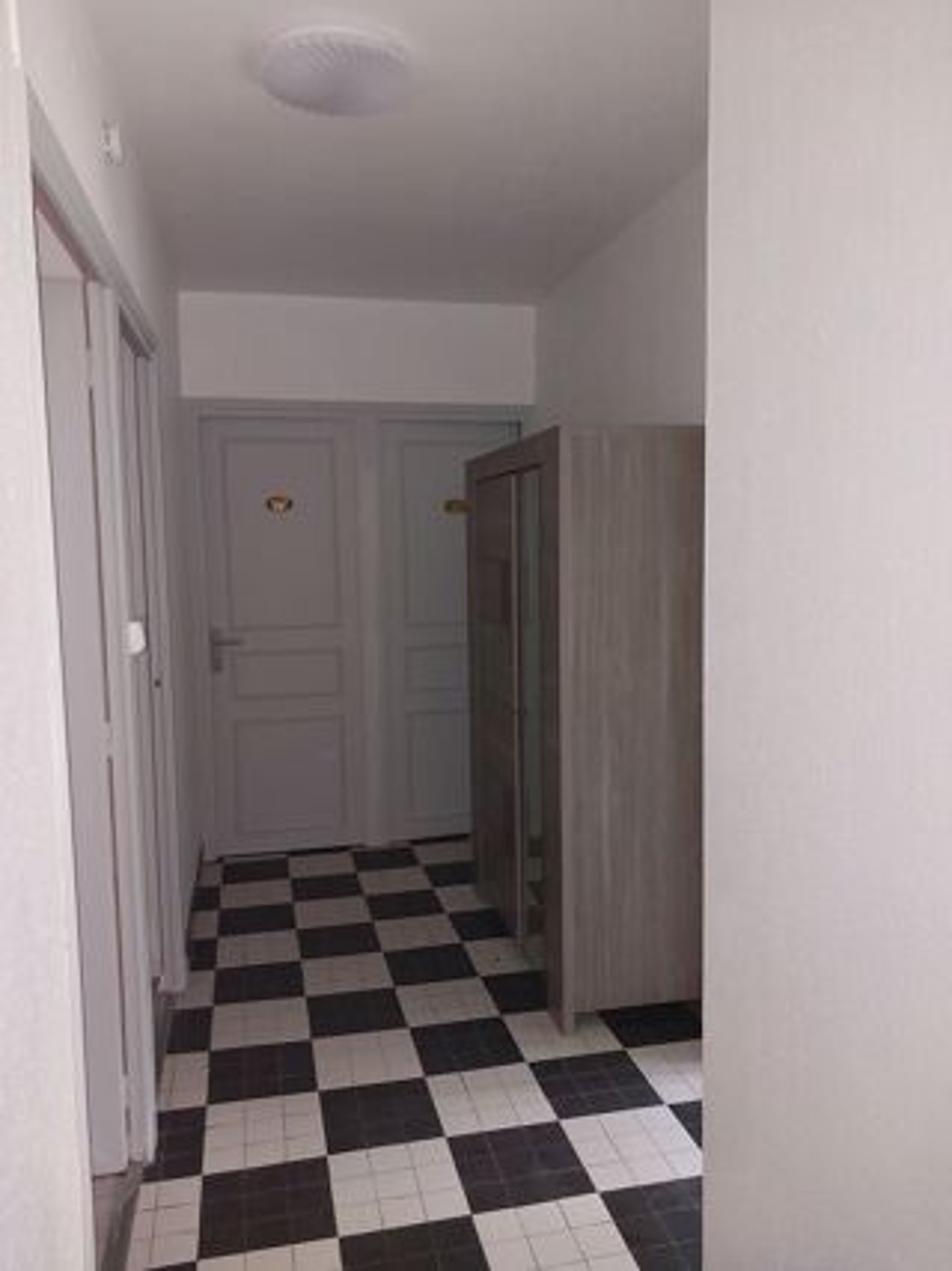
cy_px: 636
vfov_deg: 60.0
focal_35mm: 30
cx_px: 476
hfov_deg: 46.8
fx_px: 1101
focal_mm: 4.6
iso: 320
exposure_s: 1/20
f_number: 1.8
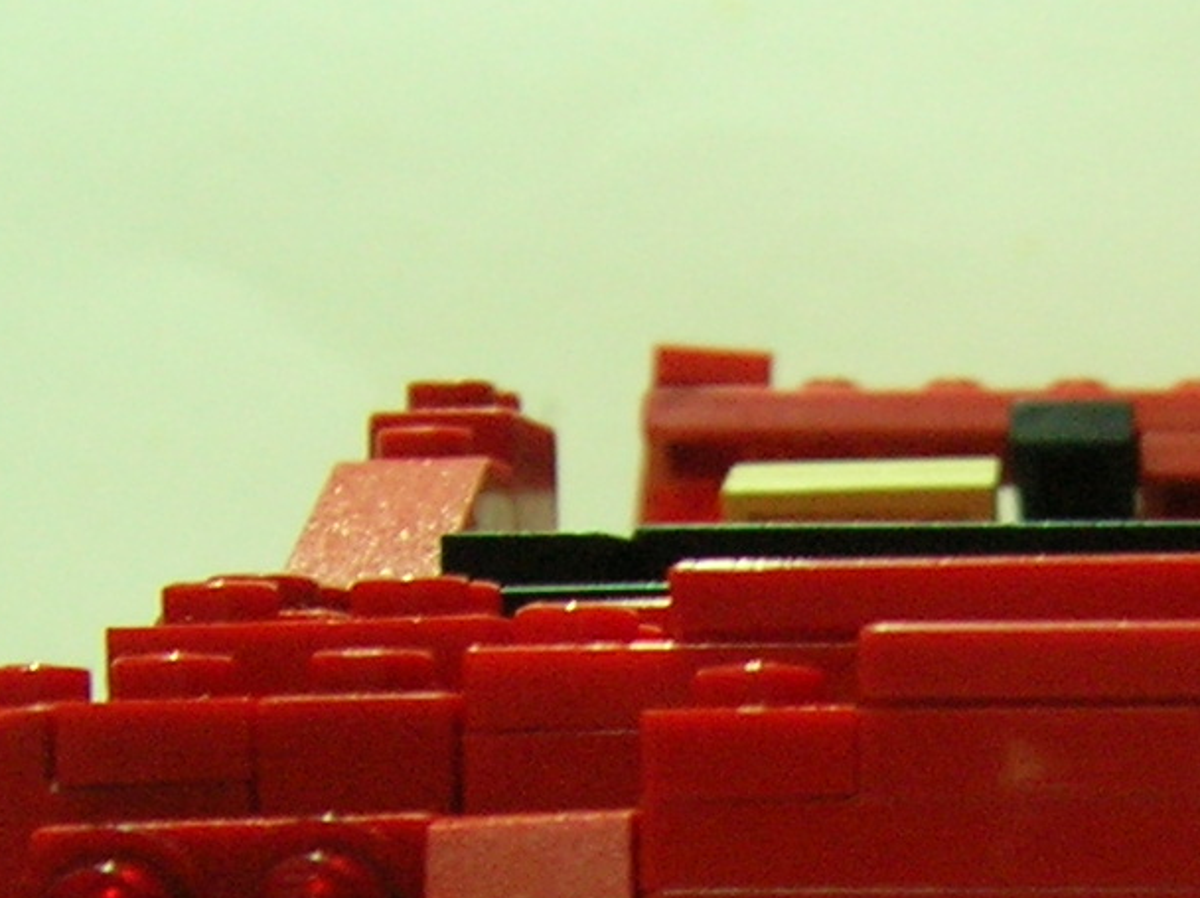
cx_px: 1316
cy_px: 1176
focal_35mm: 128
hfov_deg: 15.0
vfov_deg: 11.3
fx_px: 4434
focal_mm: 5.7
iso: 117
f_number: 2.9
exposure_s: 1/4.1
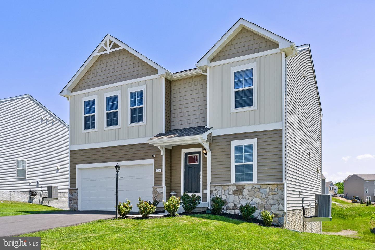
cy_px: 125
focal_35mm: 30
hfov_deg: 61.9
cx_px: 188
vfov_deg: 43.6
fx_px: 313
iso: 640
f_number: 8
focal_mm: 30
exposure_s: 1/1000
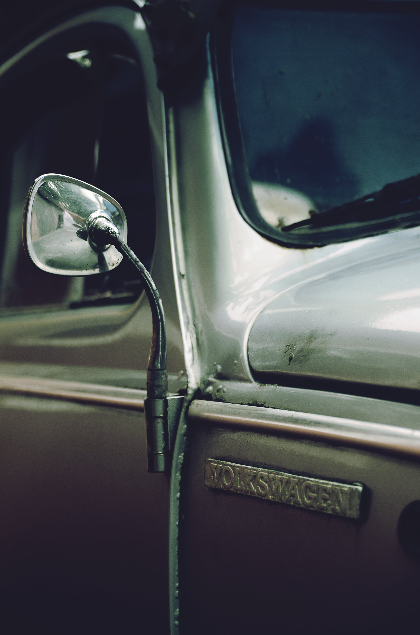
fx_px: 1318
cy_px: 318
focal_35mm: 75
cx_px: 210
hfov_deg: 18.1
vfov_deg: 27.0
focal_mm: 50
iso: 250
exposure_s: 1/500
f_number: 2.8
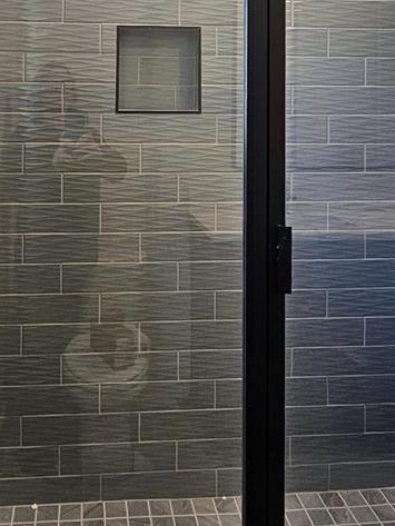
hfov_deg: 42.5
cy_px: 117
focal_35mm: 33
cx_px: 137
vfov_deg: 52.3
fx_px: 502
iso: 250
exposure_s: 1/100
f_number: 2.2
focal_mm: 2.2
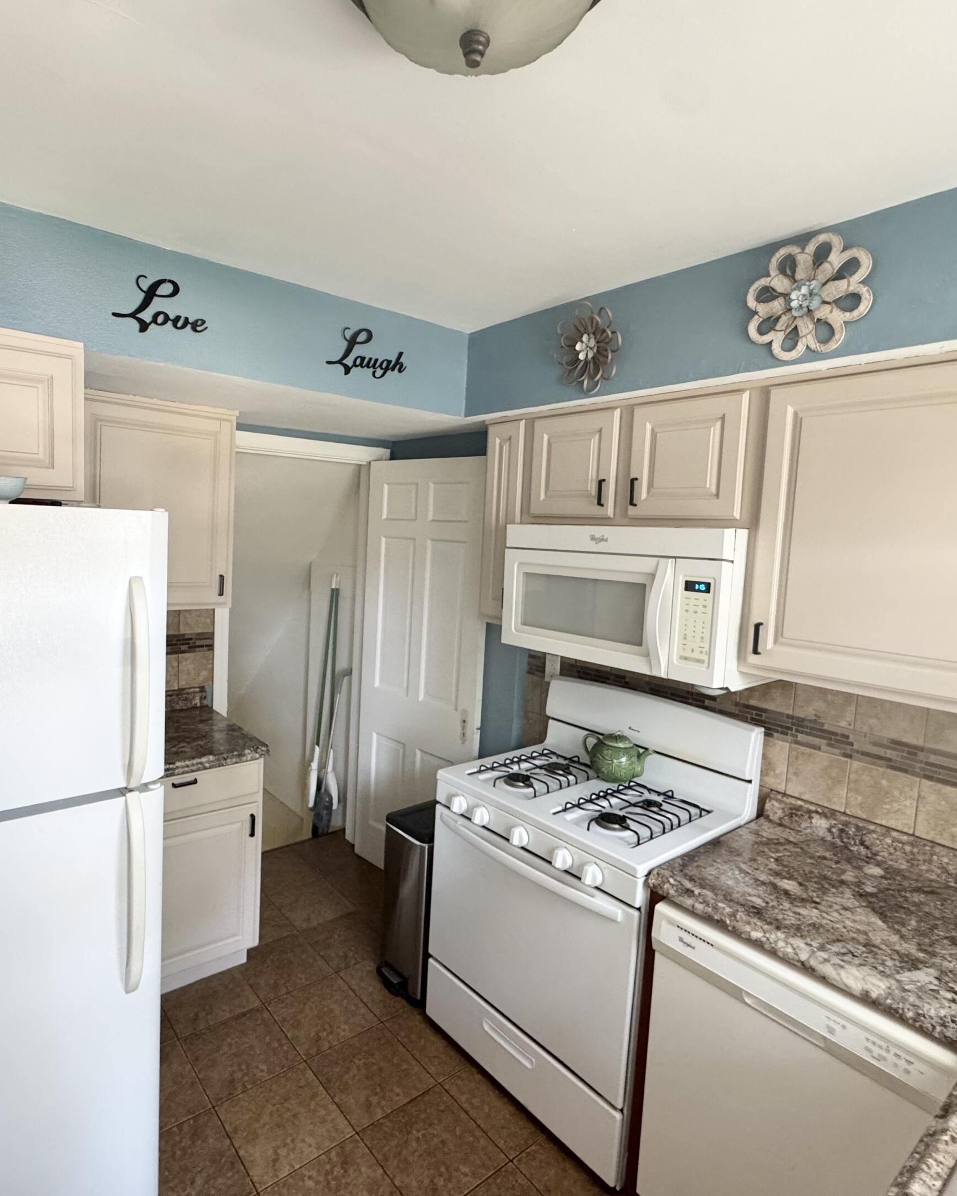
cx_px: 391
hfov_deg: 70.2
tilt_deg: -6.8
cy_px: 591
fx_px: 673
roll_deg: -2.9
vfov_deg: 83.3
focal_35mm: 19
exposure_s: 1/60
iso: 250
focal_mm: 2.22
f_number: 2.2
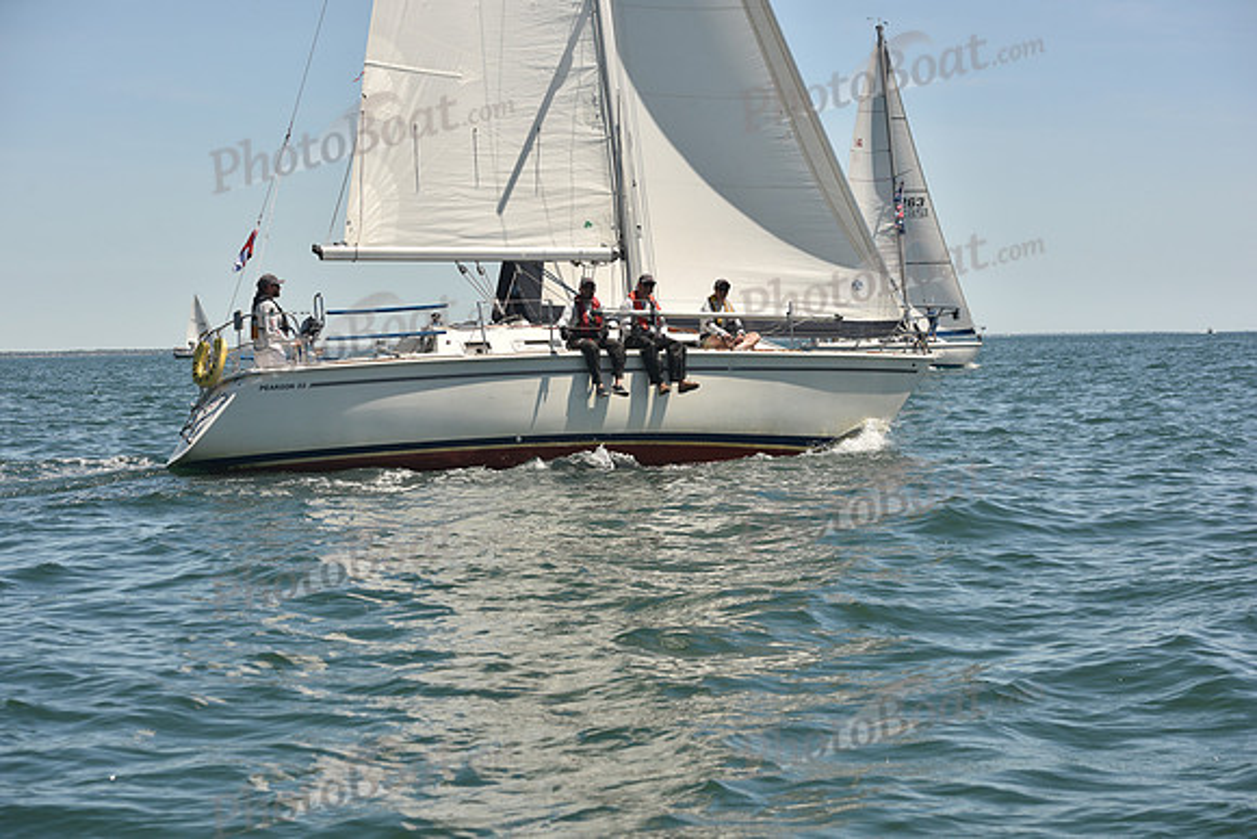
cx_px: 628
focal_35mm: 70
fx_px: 2445
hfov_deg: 28.8
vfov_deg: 19.5
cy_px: 420
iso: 250
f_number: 6.3
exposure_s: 1/800
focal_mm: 70
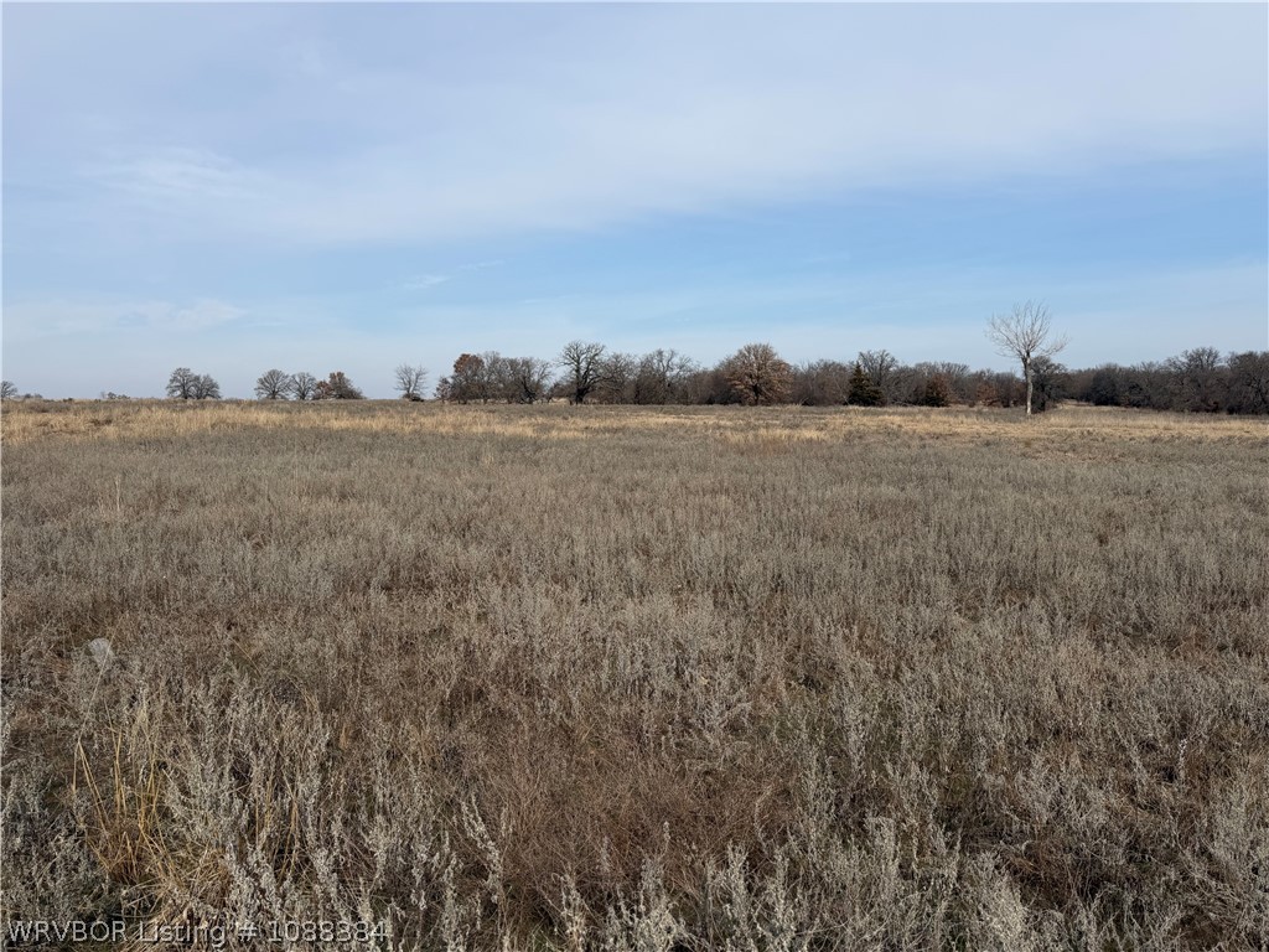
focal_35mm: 24
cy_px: 476
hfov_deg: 71.6
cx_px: 634
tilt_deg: -2.1
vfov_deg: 56.8
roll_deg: +0.1
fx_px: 880
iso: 80
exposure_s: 1/6711
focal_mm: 6.76
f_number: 1.78
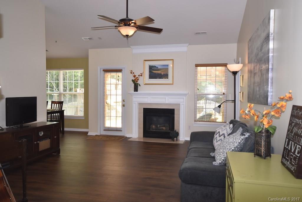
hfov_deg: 61.9
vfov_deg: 43.6
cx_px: 151
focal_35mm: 30
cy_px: 101
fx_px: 252
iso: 400
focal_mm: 20
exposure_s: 1/100
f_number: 5.6
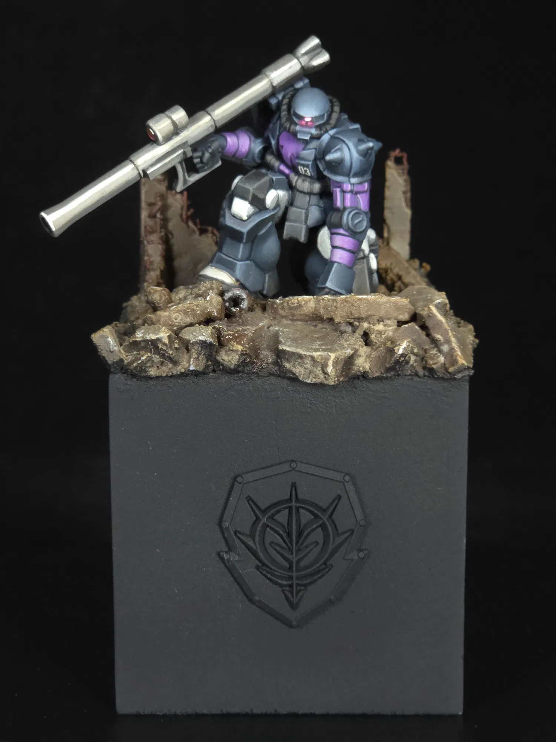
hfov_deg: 21.3
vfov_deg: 28.2
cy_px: 371
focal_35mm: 69
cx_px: 278
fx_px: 1478
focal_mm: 7
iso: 50
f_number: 2.4
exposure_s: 1/6
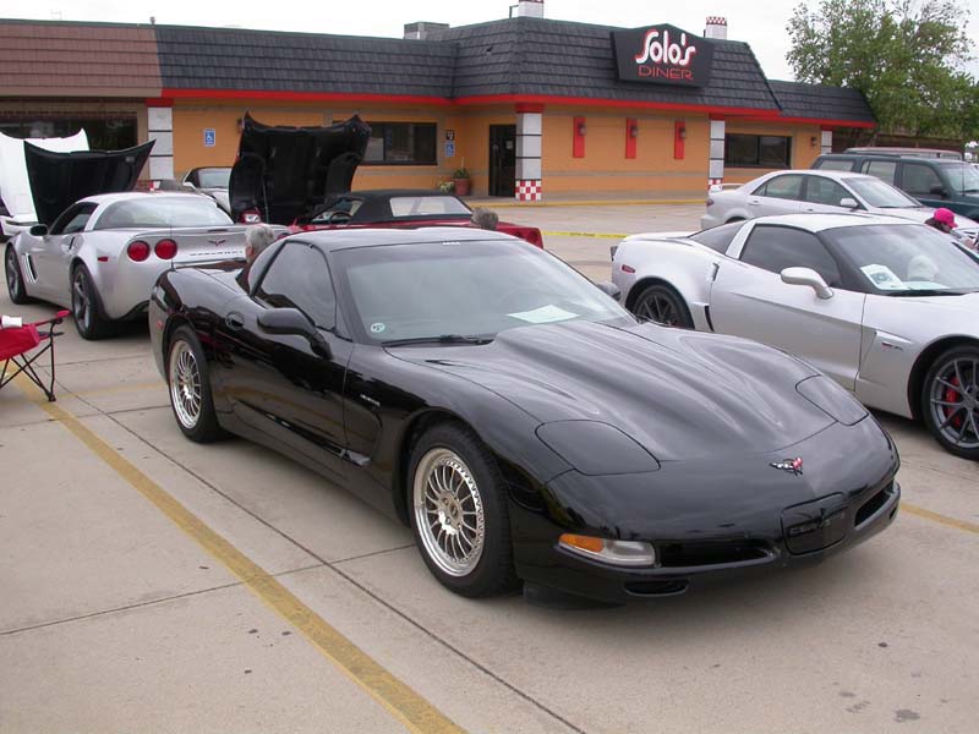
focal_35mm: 38
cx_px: 490
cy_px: 367
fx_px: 1075
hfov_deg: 49.0
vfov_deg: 37.7
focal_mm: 7.85
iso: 100
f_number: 6
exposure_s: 1/212
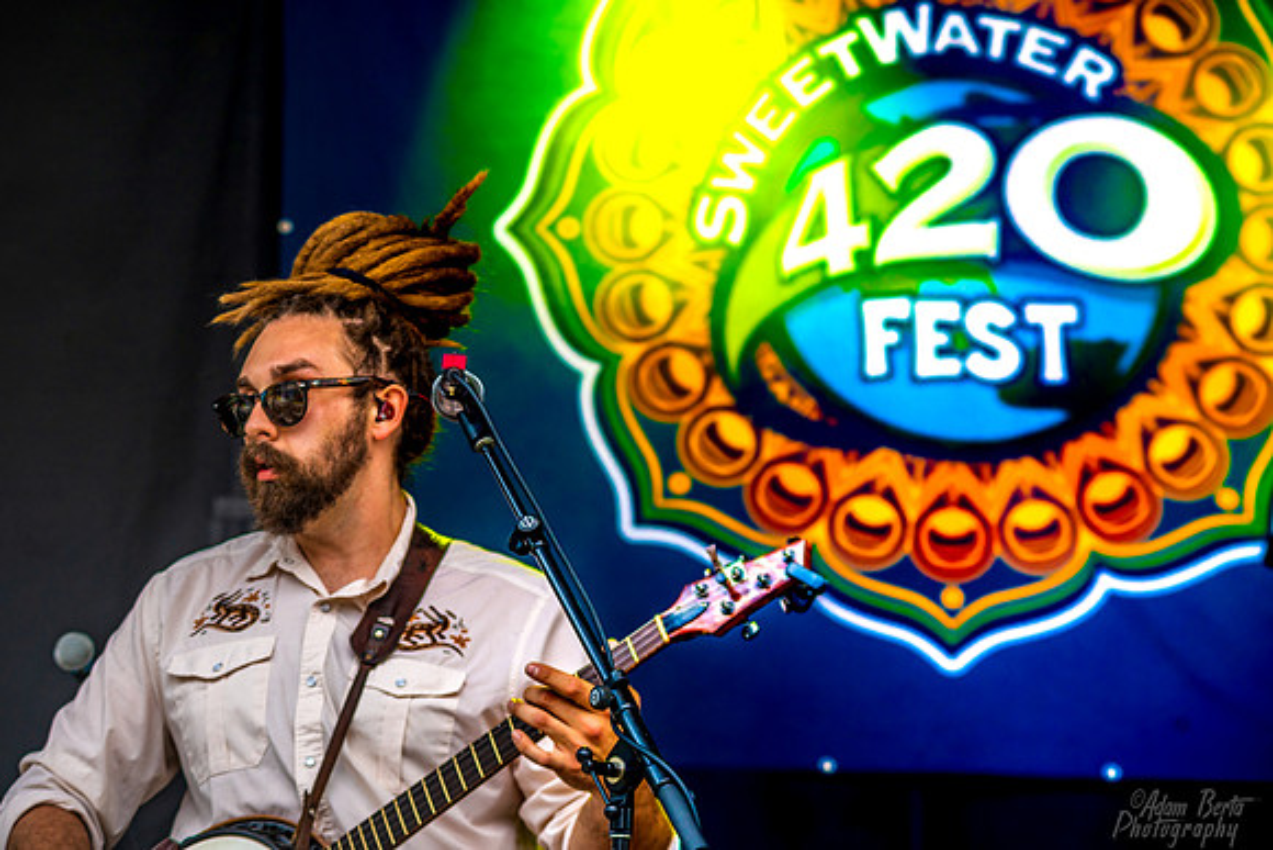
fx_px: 4598
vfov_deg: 10.6
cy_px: 425
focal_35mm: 130
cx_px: 636
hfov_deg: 15.8
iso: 250
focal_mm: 130
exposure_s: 1/400
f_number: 6.3
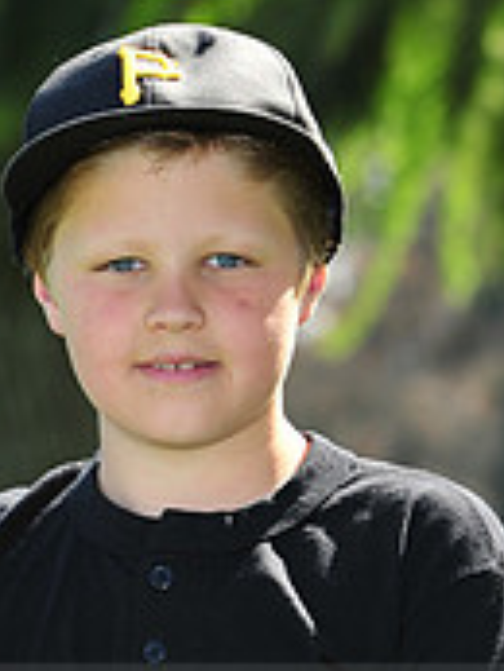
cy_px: 718
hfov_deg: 3.8
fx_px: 7504
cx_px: 19
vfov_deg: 5.1
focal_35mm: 387
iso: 200
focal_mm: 120
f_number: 7.1
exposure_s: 1/250
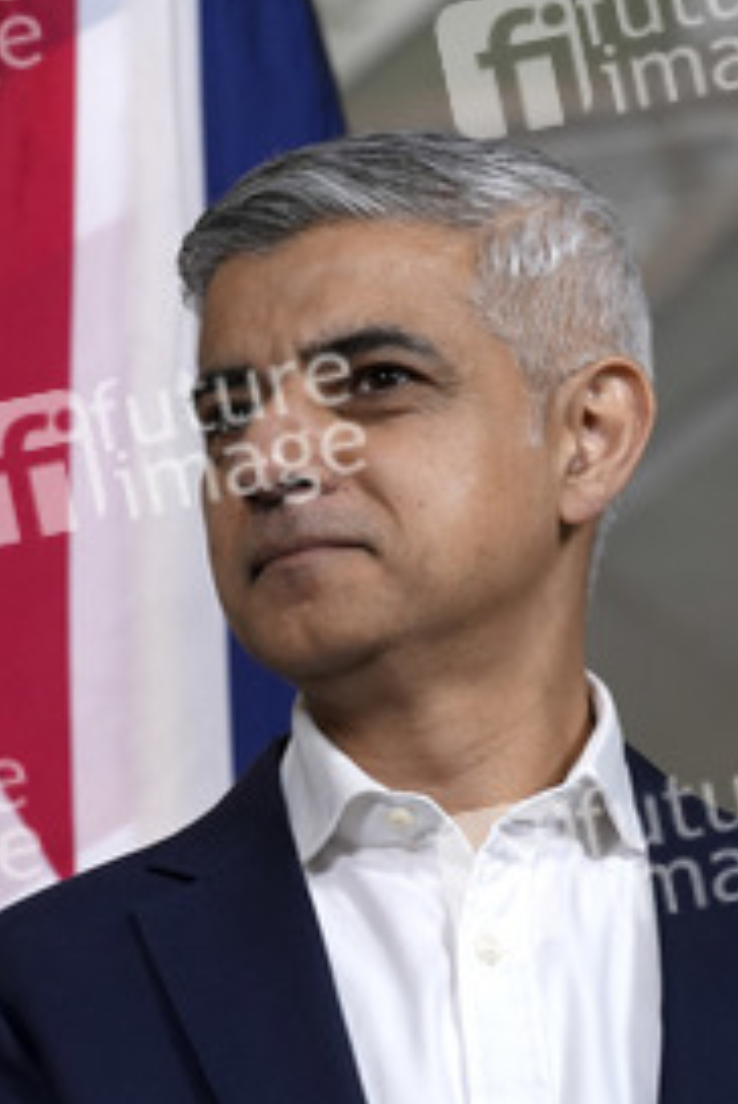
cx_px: 278
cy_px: 653
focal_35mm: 285
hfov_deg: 4.8
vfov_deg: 7.2
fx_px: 8741
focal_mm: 194
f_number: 5.6
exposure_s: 1/320
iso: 3200
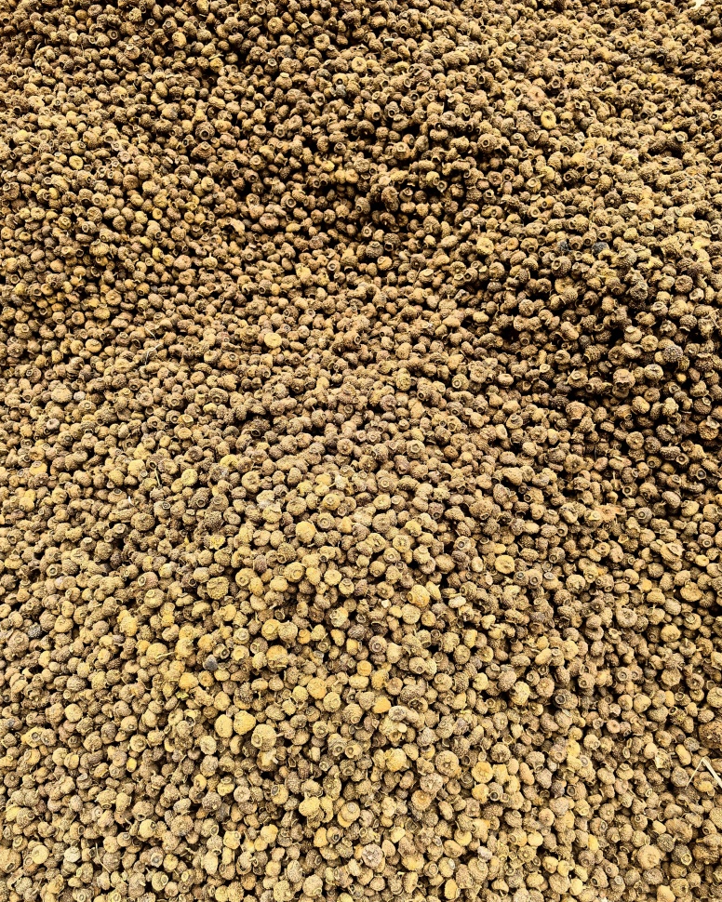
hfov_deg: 50.0
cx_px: 365
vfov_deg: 60.4
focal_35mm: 29
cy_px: 440
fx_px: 775
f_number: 2
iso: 50
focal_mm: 6.35
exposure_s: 1/131
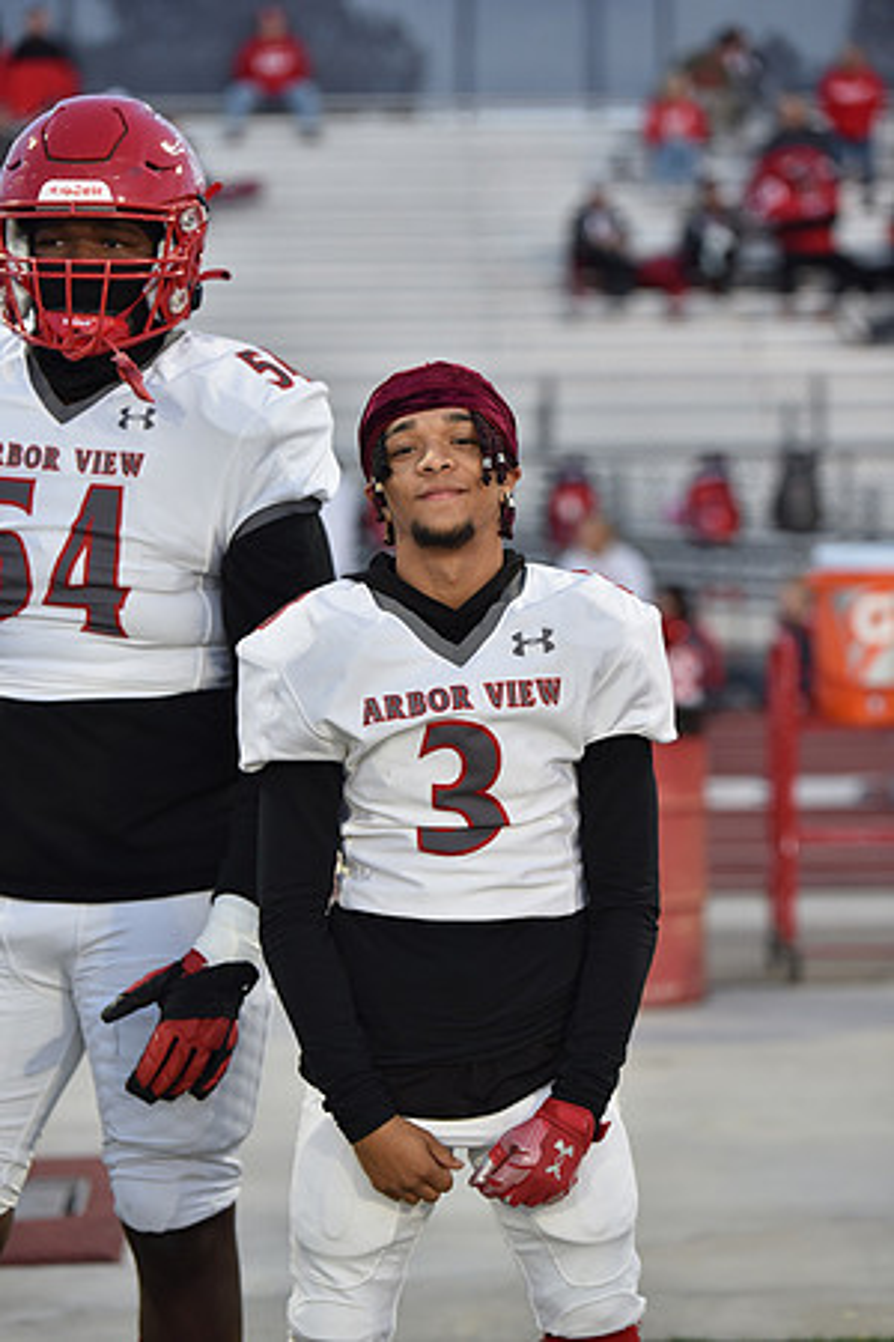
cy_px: 671
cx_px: 447
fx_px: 4172
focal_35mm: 112
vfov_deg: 18.3
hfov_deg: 12.2
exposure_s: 1/250
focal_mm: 112
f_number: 2.8
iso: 720
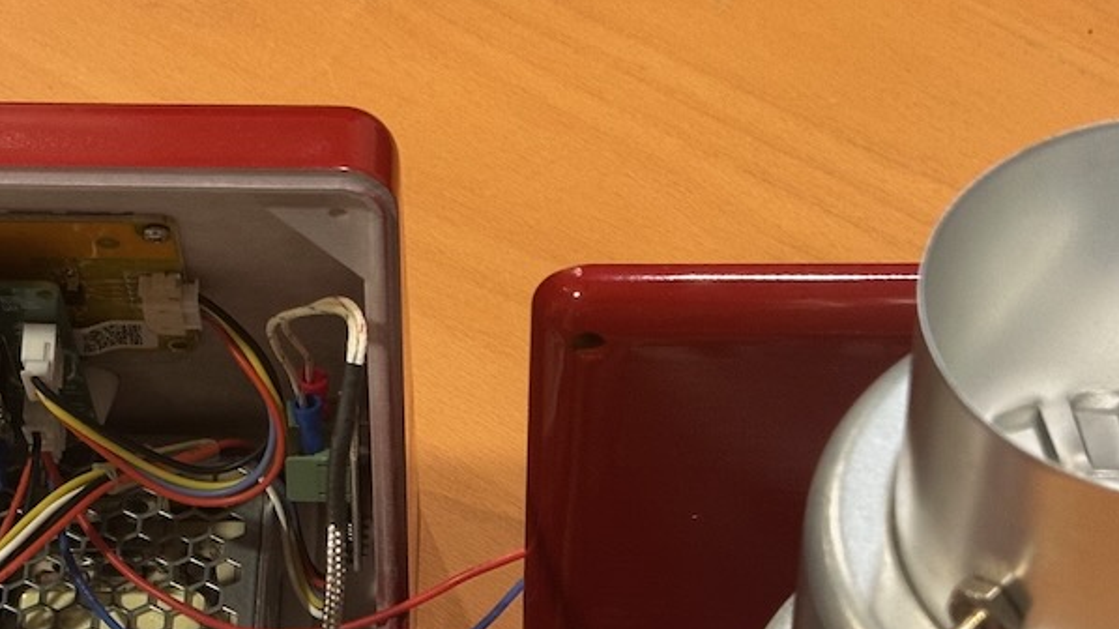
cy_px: 736
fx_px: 3322
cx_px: 434
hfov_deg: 19.1
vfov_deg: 10.6
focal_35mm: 112
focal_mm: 6.86
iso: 320
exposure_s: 1/40
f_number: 1.78
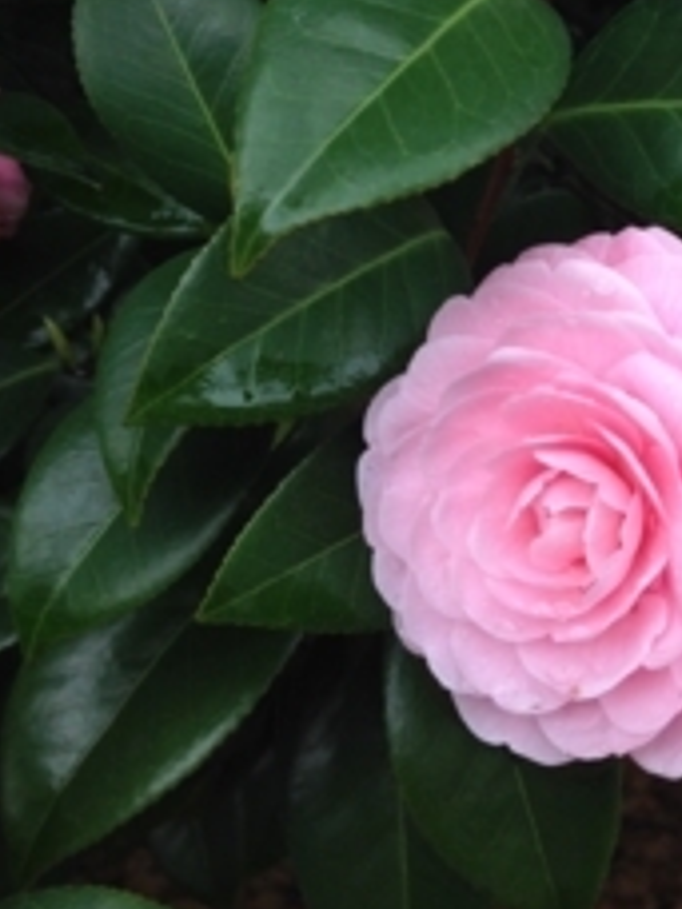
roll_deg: -0.8
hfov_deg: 24.7
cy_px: 175
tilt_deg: +3.7
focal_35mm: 58
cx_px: 562
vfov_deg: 32.3
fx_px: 1524
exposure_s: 1/60
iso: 50
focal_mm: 4.12
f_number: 2.4
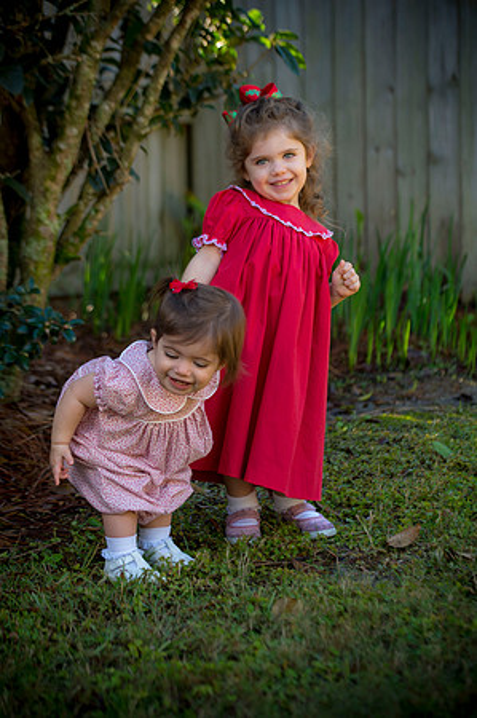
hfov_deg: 16.6
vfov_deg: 24.8
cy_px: 359
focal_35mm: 82
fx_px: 1633
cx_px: 238
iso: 320
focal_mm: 82
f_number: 4
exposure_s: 1/250
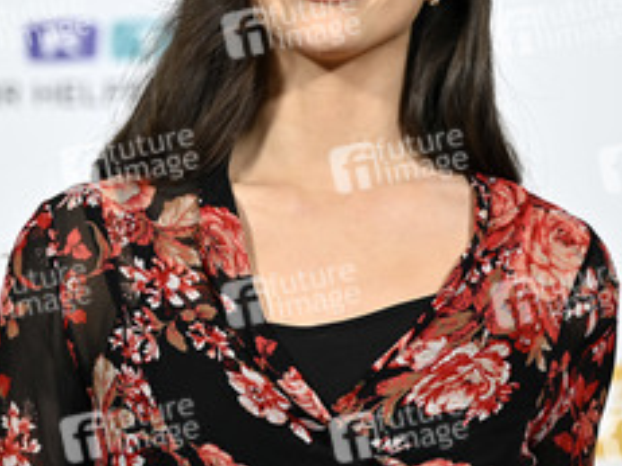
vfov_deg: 5.6
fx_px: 4723
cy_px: 94
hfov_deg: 7.5
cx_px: 327
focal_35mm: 263
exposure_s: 1/640
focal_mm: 140
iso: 1000
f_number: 2.8
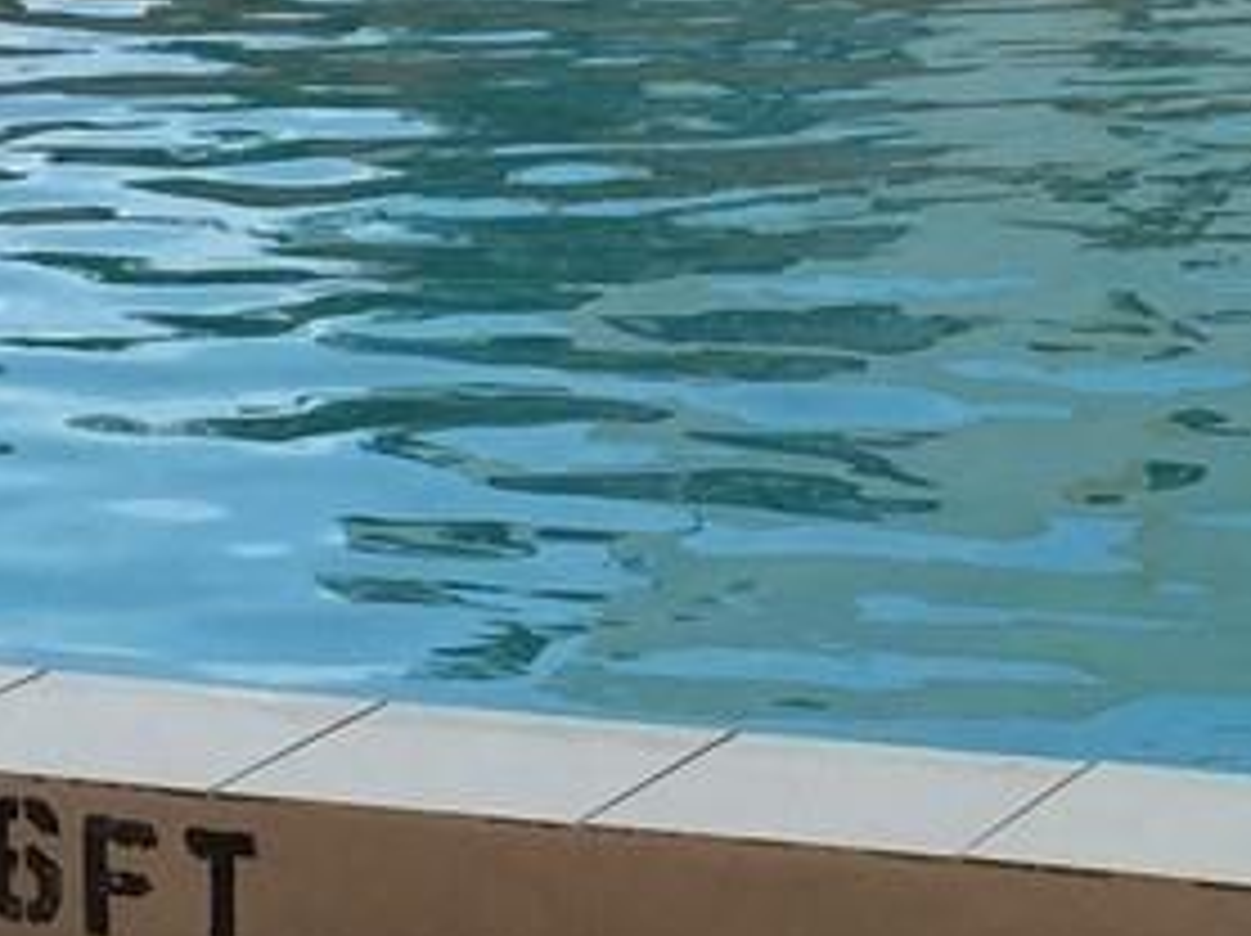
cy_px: -153
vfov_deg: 8.8
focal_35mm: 167
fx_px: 6030
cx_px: 1575
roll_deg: -1.3
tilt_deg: -5.3
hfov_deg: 11.6
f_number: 2.2
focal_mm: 4.15
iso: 32
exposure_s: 1/1099
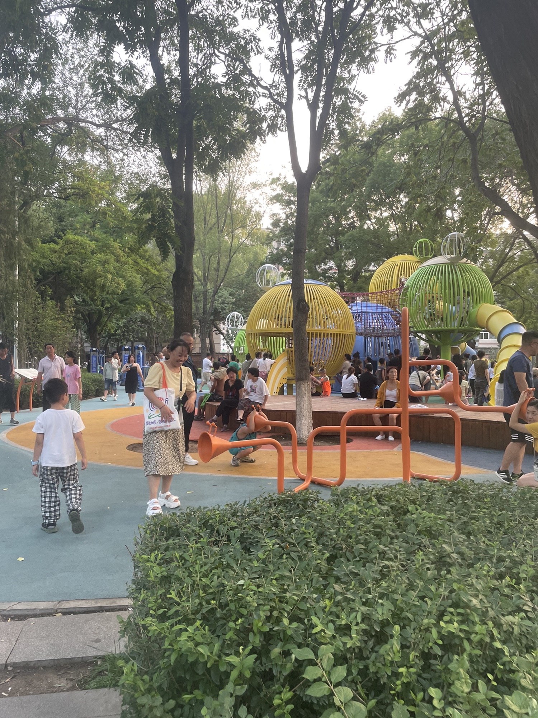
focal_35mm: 26
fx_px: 539
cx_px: 269
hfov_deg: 53.1
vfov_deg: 67.3
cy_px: 359
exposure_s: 1/121
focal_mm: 4.2
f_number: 1.6
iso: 100
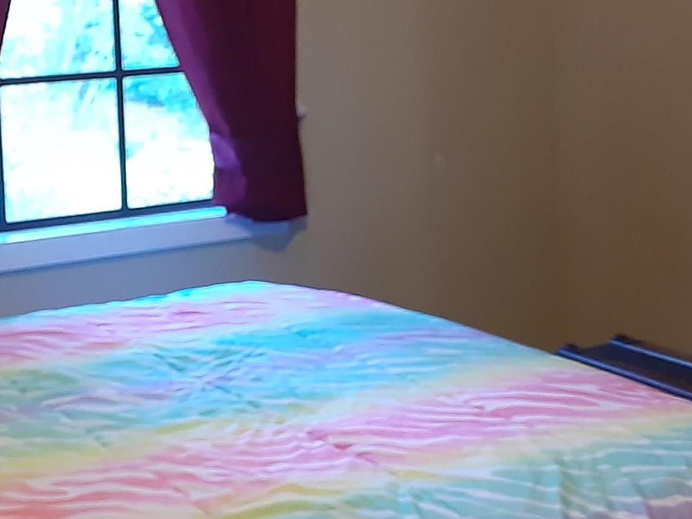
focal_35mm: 77
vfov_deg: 19.0
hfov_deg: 25.2
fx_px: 1539
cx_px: 216
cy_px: 104
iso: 200
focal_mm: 2.91
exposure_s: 1/24
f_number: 1.9
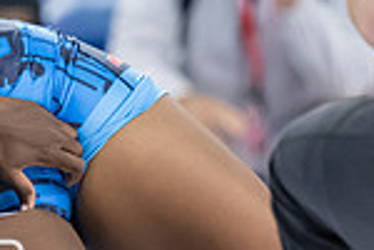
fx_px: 7614
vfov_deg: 1.9
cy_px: 412
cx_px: -191
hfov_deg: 2.8
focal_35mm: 733
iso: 3200
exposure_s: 1/800
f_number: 2.8
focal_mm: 140
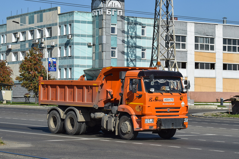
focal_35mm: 82
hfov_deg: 24.6
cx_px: 120
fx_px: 548
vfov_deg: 16.6
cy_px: 80
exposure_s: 1/1250
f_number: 7.1
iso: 200
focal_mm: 55
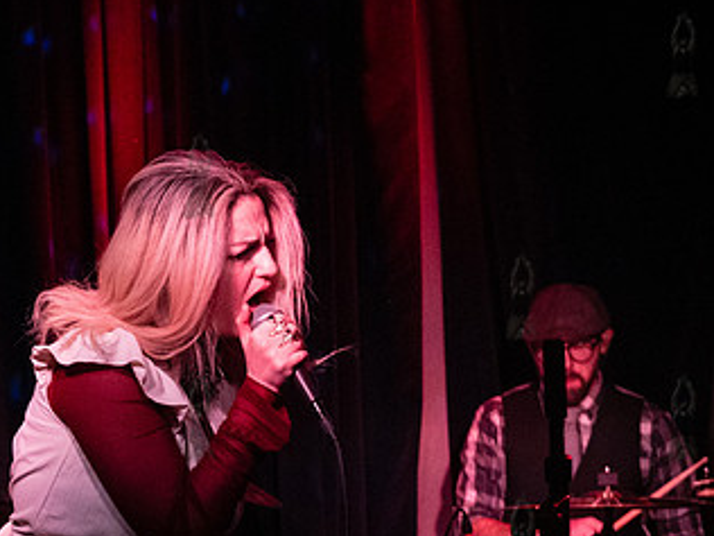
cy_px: 468
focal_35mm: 107
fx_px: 2207
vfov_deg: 13.7
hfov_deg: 18.0
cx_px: 23
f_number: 4
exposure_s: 1/320
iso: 12800
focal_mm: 48
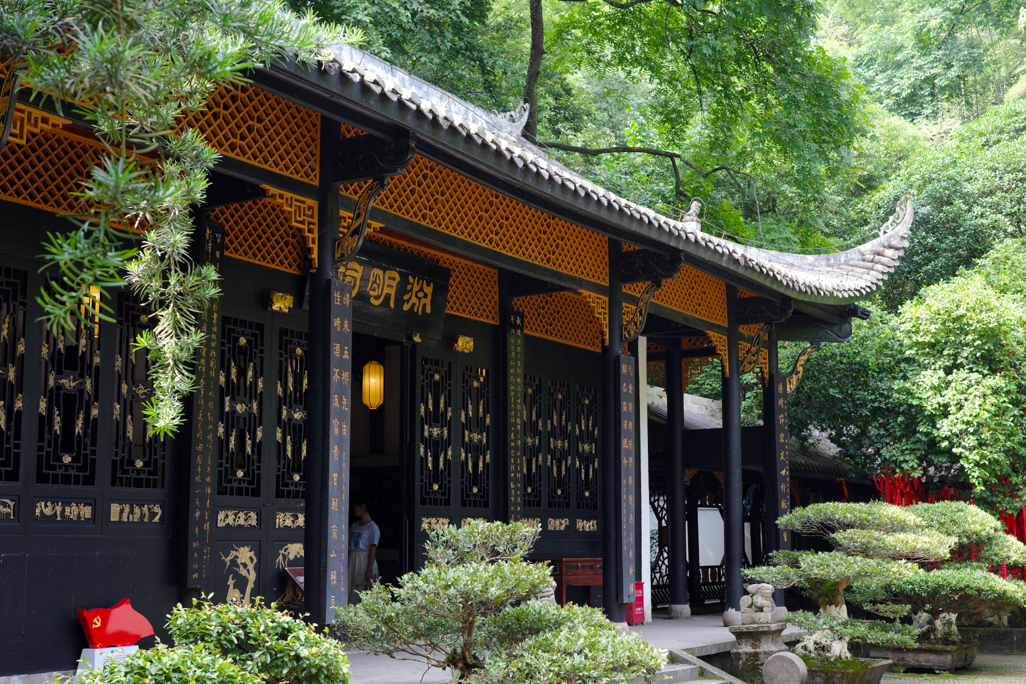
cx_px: 474
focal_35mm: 47
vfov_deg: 28.6
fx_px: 1339
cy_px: 391
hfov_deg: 41.9
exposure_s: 1/160
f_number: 3.2
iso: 200
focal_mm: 26
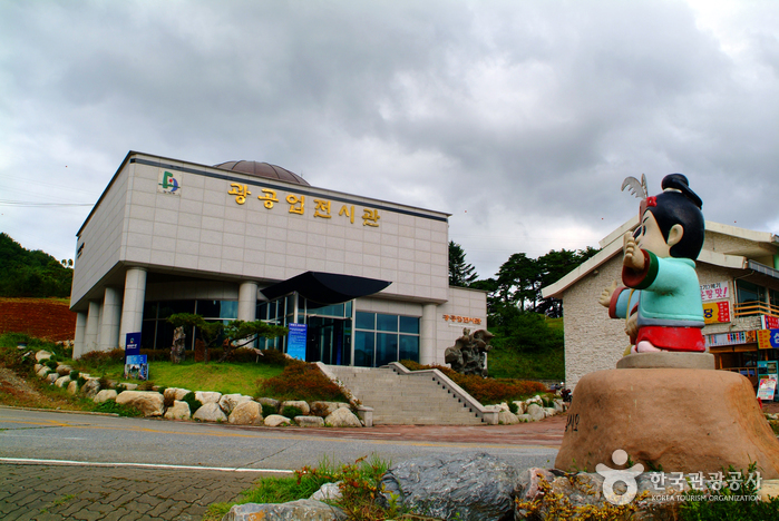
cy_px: 260
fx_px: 650
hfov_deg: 61.9
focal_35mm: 30
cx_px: 390
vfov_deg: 43.7
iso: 100
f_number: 9.5
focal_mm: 20
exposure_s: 1/125
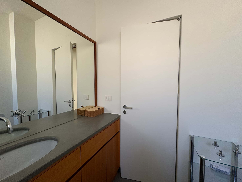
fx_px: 98
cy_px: 91
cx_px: 121
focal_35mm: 14
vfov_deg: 85.7
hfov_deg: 102.1
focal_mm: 2.22
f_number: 2.2
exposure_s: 1/99
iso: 160
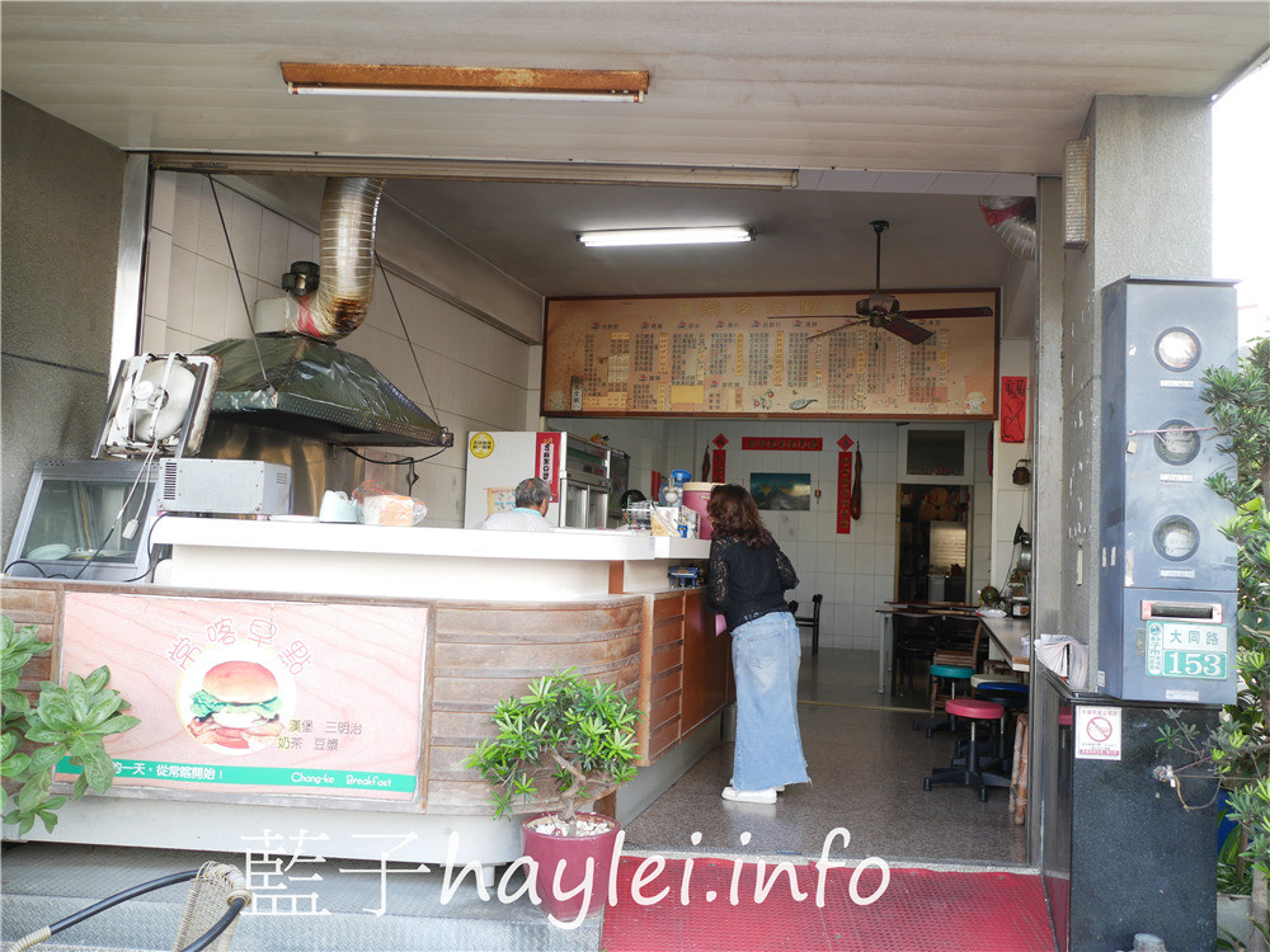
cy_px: 476
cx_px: 635
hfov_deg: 60.0
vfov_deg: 46.8
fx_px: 1101
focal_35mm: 30
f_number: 2.2
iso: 200
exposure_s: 1/200
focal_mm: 15
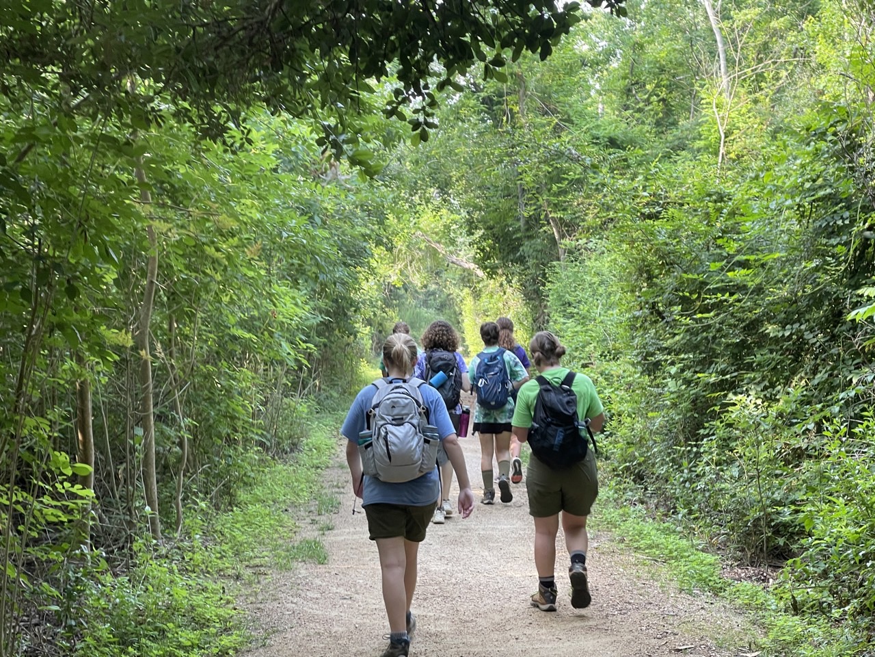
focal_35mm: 64
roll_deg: +1.6
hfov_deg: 30.3
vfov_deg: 22.9
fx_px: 1618
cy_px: 328
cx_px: 438
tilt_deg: -4.7
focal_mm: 7.5
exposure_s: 1/99
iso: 64
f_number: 2.2
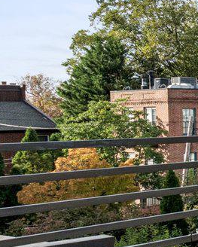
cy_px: 132
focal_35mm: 82
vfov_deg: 23.3
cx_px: 536
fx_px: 600
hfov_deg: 12.4
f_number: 10
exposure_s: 1/640
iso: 320
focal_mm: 14
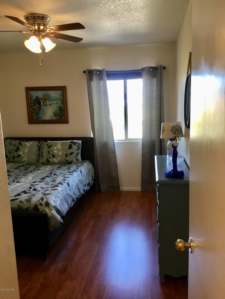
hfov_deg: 45.4
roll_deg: +2.6
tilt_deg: -9.7
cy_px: 150
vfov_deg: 58.4
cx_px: 112
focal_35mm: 31
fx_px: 269
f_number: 2.4
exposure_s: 1/30
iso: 40
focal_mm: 3.3
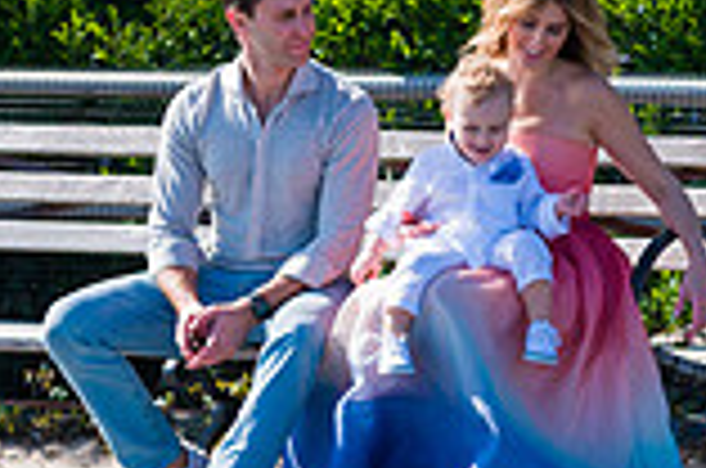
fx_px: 7613
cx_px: 778
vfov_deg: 3.5
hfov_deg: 5.3
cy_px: -180
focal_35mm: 389
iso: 200
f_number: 3.2
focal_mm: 105
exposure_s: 1/2500
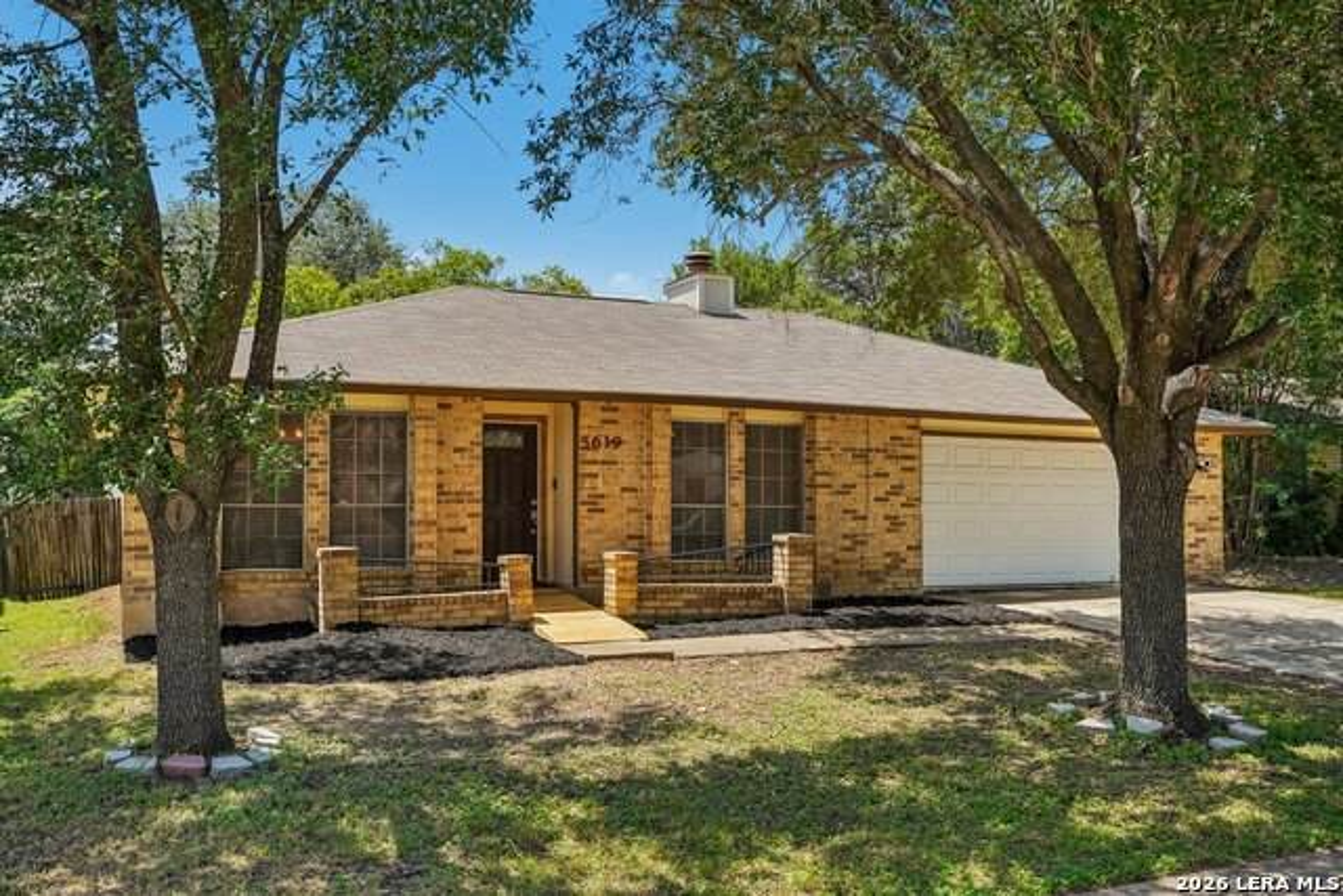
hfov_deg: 60.3
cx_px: 672
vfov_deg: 42.3
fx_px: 1157
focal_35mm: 31
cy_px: 448
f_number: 8
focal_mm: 31
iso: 100
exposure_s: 1/125
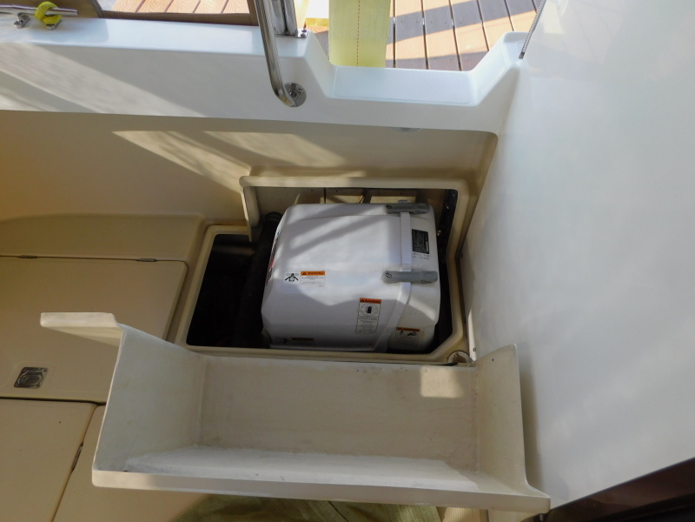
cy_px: 261
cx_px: 348
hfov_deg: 73.9
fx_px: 462
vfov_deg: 58.9
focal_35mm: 23
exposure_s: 1/200
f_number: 3
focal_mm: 4
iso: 125
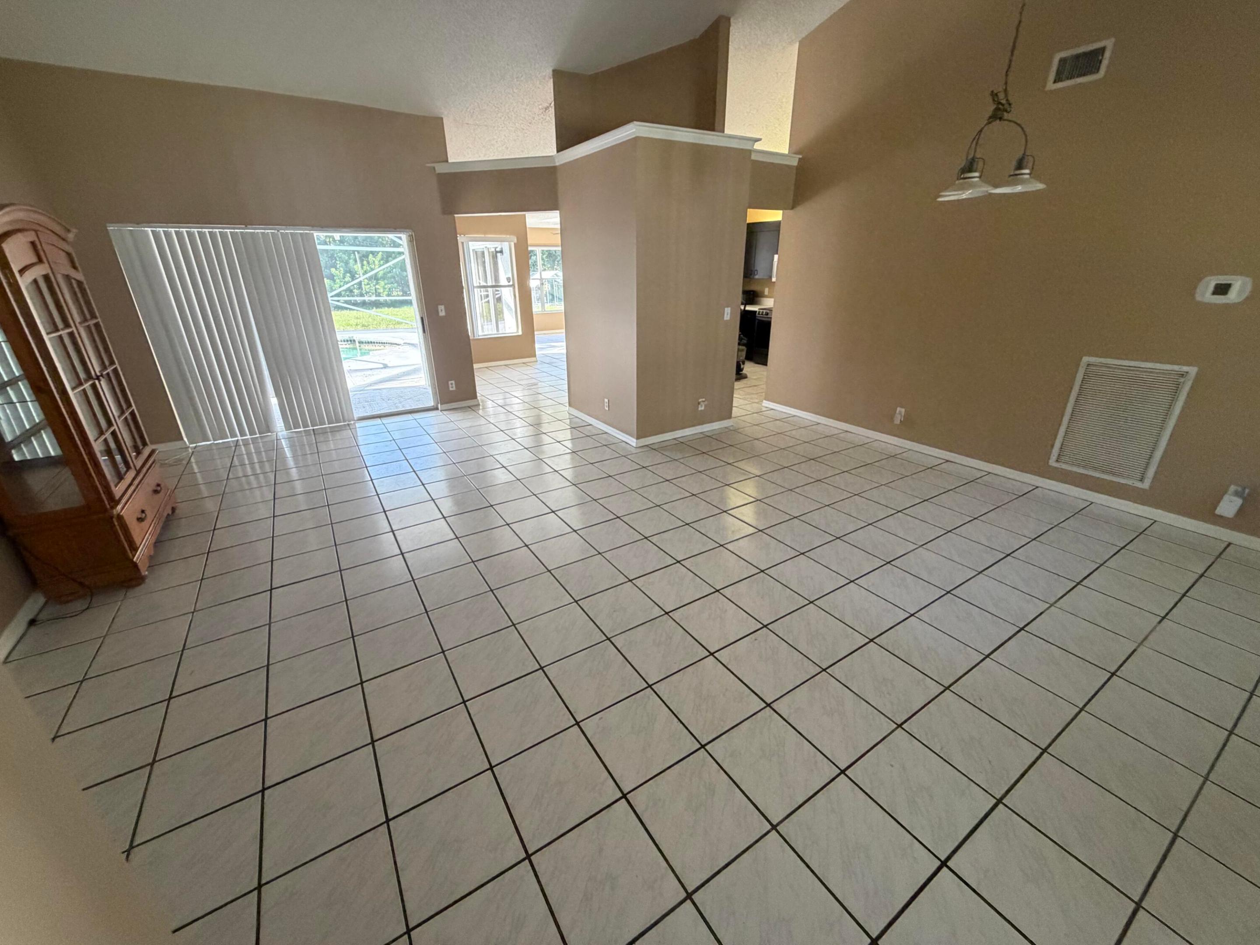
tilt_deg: -22.6
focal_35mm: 14
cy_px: 472
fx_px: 510
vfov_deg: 85.7
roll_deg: +1.1
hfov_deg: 102.1
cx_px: 630
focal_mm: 2.22
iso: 320
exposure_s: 1/60
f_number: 2.2
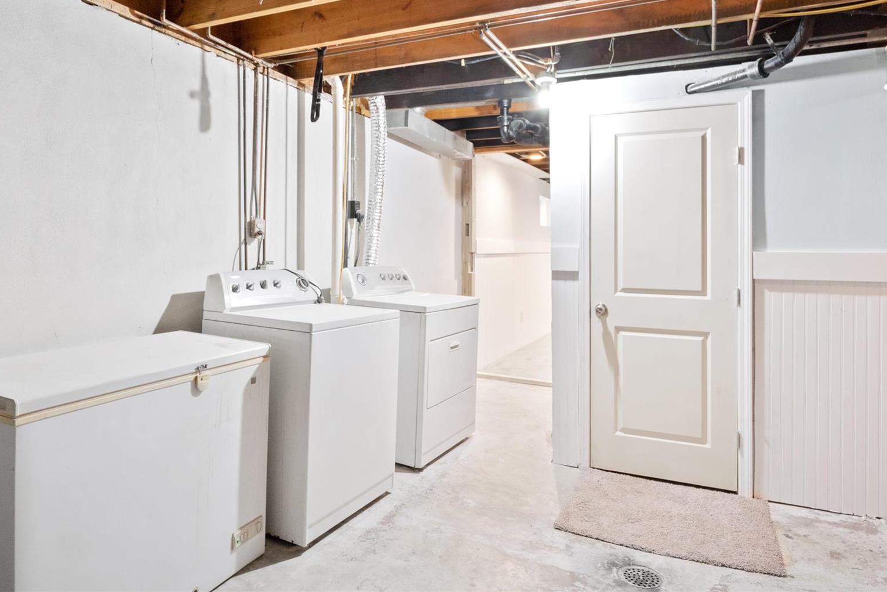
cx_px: 450
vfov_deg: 55.1
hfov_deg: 76.1
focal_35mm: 23
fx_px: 567
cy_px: 283
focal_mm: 11
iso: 400
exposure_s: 1/1.25
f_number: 8
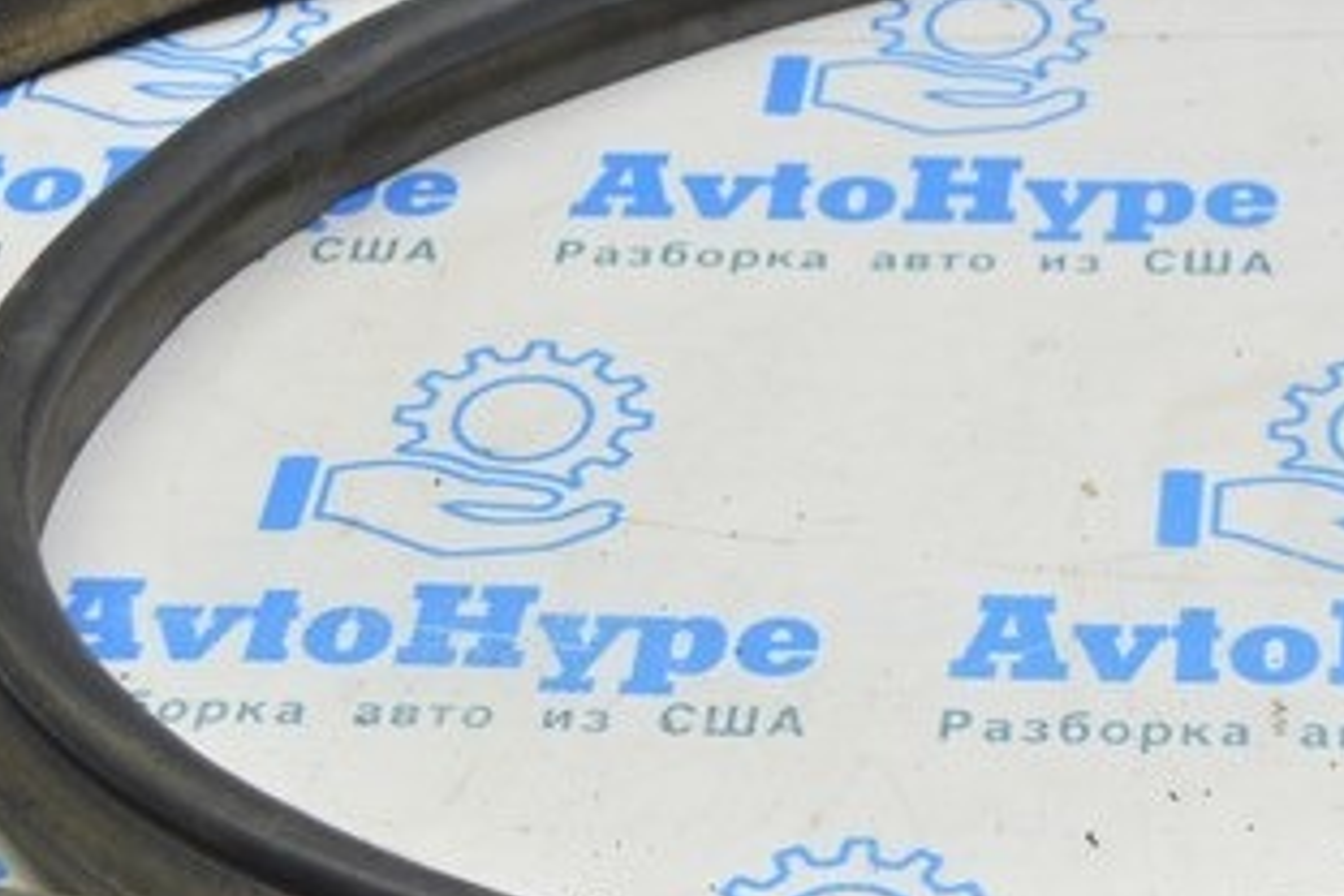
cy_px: 446
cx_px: 1150
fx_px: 4778
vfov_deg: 10.7
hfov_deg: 15.9
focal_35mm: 128
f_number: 5.6
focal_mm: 26
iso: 400
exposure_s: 1/20
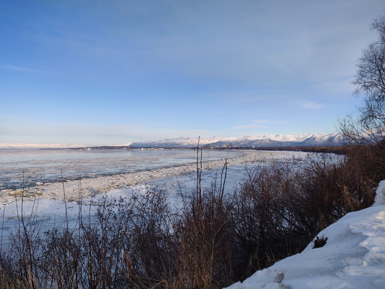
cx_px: 192
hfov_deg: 69.4
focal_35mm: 25
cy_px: 144
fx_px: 278
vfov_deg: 54.9
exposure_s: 1/948
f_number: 1.7
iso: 100
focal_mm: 4.25
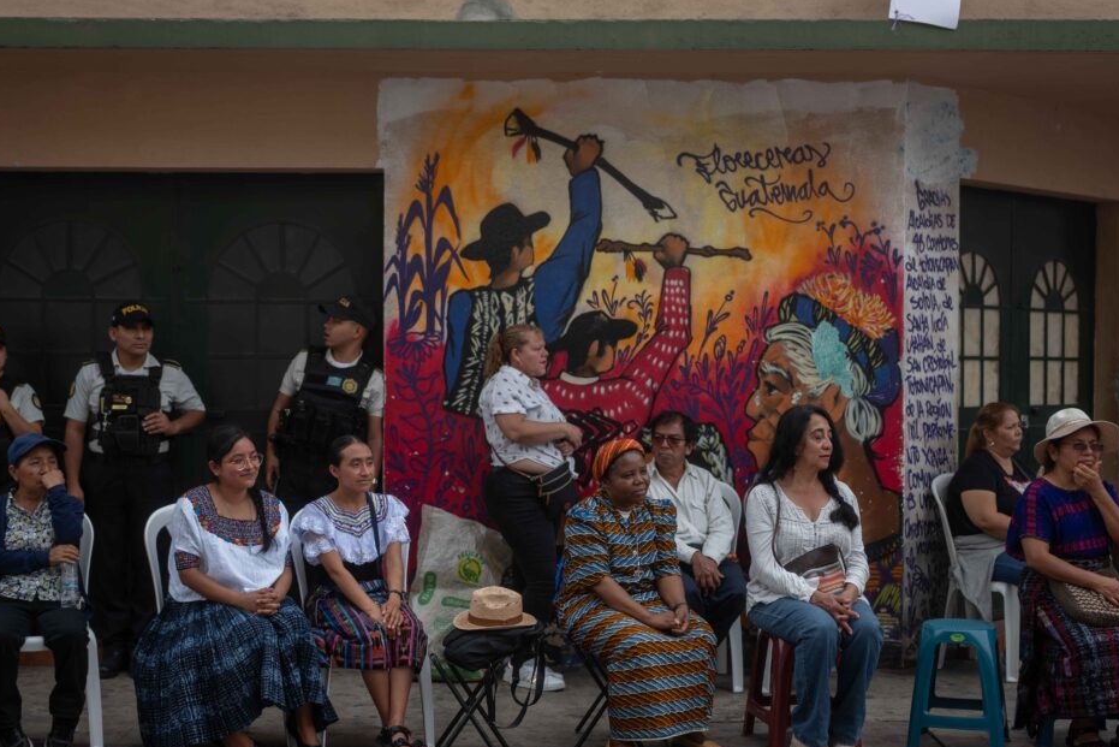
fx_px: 1710
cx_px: 546
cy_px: 406
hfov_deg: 36.2
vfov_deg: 24.6
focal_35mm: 55
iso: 200
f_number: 2
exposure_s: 1/2000
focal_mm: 50
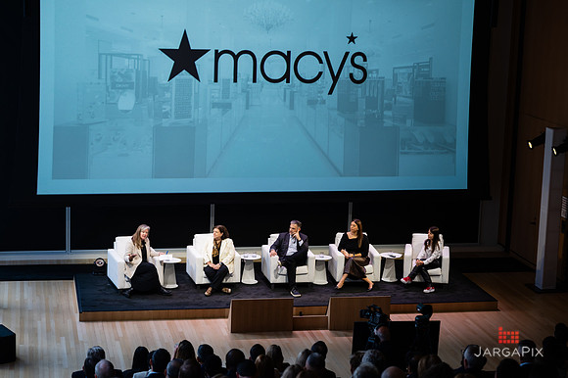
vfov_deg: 18.3
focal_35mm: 75
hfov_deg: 27.2
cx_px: 284
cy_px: 180
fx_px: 1176
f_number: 3.2
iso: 160
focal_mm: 70
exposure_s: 1/125
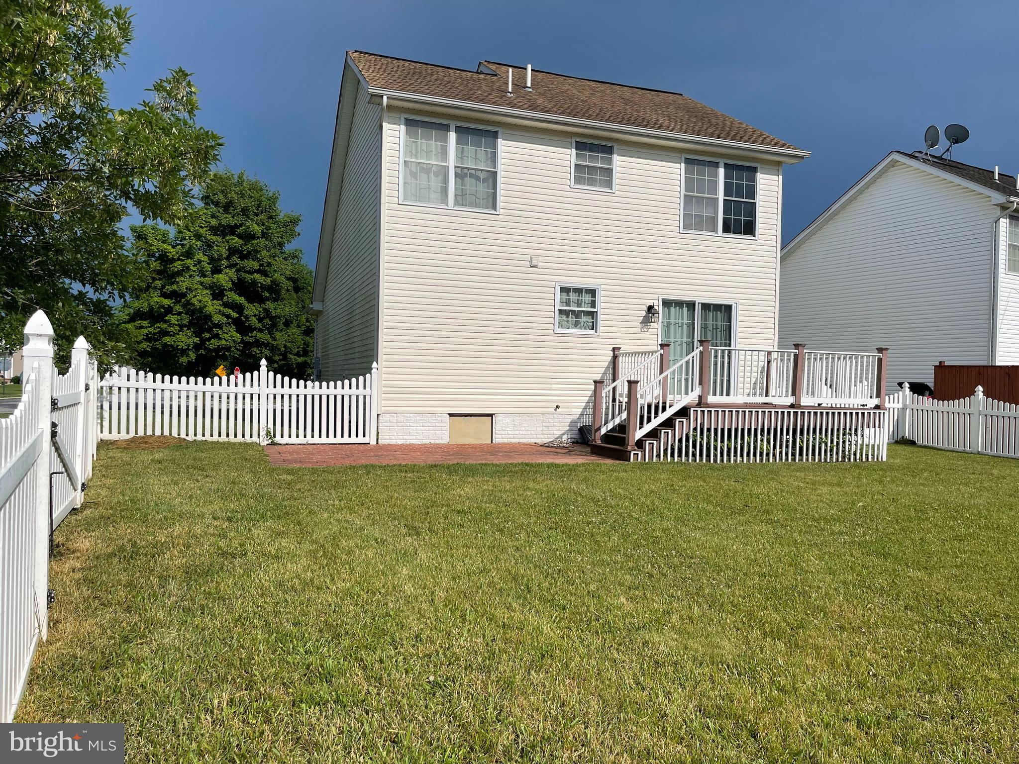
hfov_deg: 67.3
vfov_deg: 53.1
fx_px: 765
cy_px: 382
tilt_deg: -1.0
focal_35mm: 26
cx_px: 510
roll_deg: -1.3
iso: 32
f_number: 1.6
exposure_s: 1/9174
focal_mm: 5.1
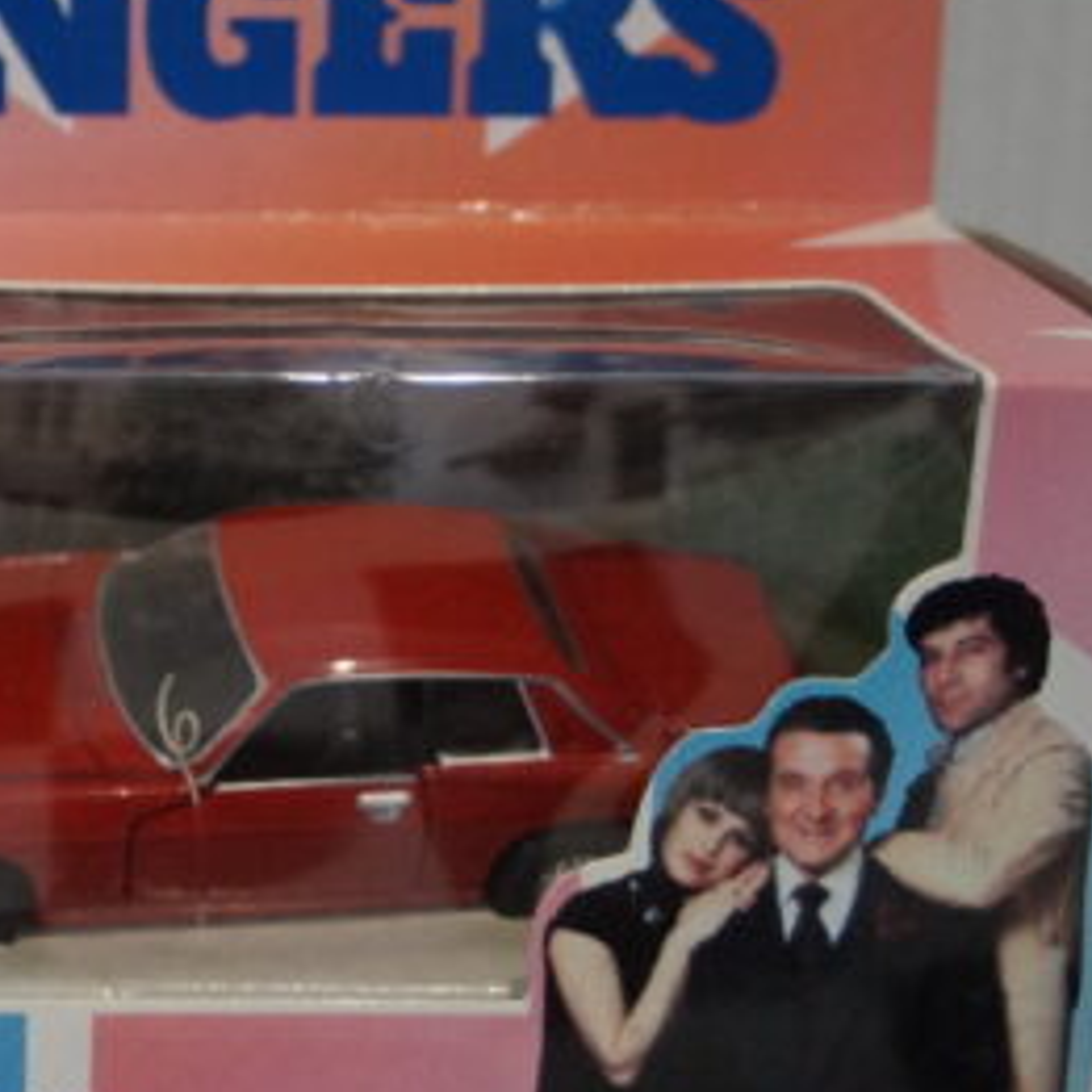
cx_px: -130
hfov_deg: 20.1
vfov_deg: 21.1
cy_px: 439
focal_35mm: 82
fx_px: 2927
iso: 2500
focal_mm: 28
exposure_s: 1/160
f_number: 3.5
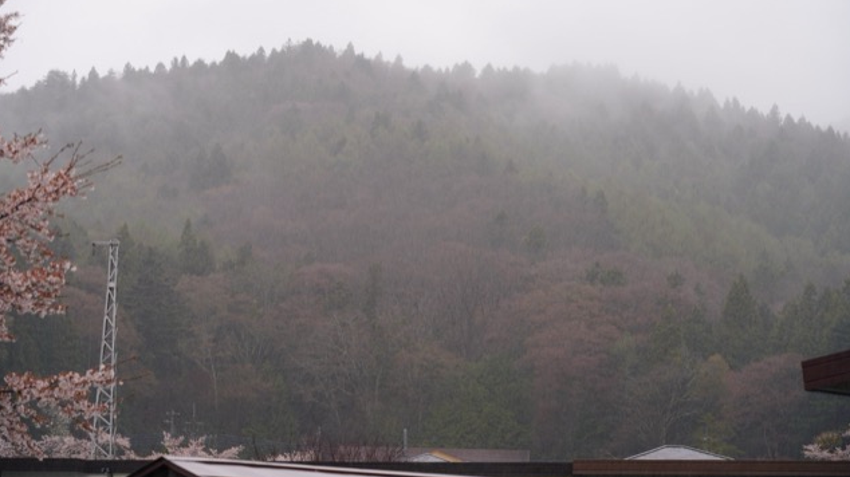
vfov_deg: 13.1
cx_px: 424
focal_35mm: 92
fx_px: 2073
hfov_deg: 23.2
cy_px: 204
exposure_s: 1/160
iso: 100
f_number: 6.3
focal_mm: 87
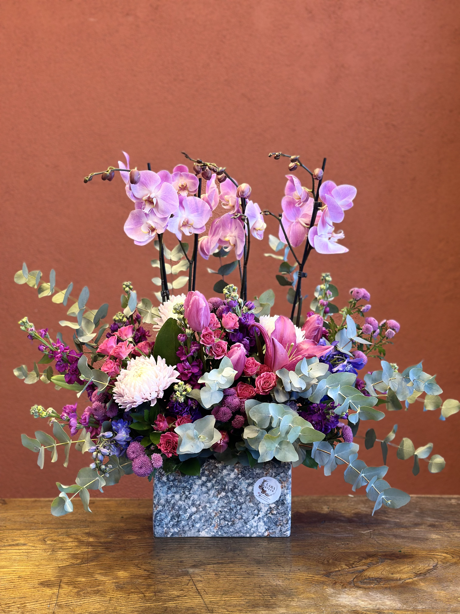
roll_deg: -0.3
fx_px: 850
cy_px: 307
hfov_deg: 30.3
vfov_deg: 39.7
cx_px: 230
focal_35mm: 48
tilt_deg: -4.2
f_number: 1.78
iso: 100
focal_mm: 6.86
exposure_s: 1/121
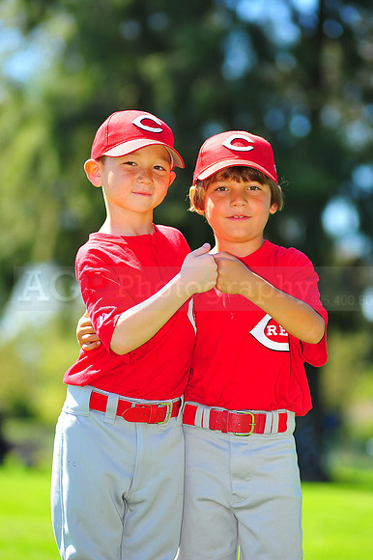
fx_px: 2801
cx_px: 186
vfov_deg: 11.4
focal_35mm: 180
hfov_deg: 7.6
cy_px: 280
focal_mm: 180
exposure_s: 1/500
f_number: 4.5
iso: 200
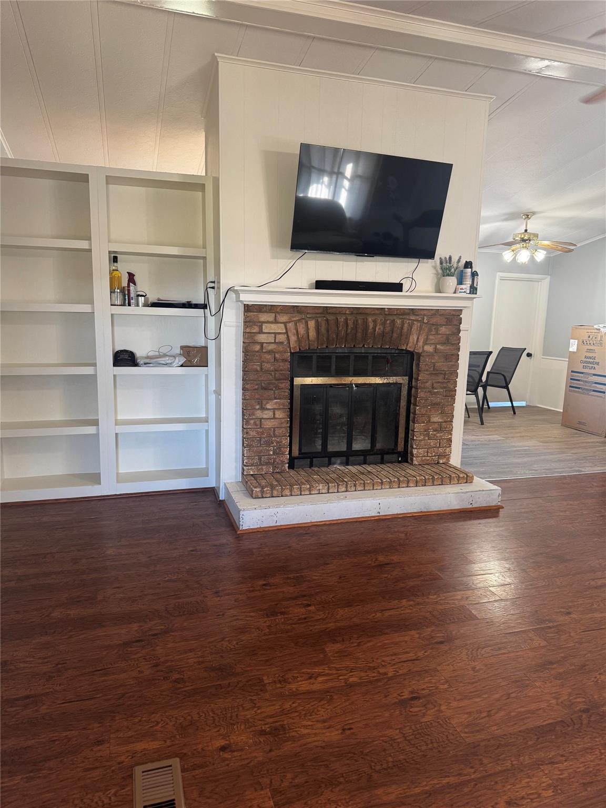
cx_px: 303
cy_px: 404
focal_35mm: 24
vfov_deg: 71.6
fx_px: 560
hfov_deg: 56.8
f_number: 1.78
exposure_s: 1/60
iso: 200
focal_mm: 6.76
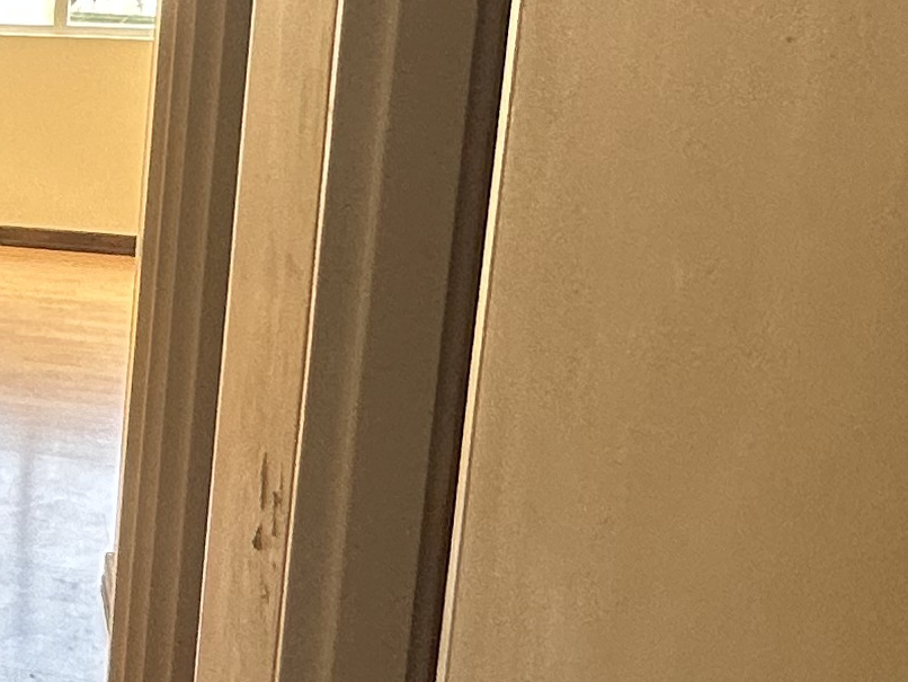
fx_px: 1837
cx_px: -933
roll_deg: +1.0
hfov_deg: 18.1
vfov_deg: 20.7
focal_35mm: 70
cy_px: 101
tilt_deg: -8.5
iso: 80
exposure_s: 1/99
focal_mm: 2.22
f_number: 2.2
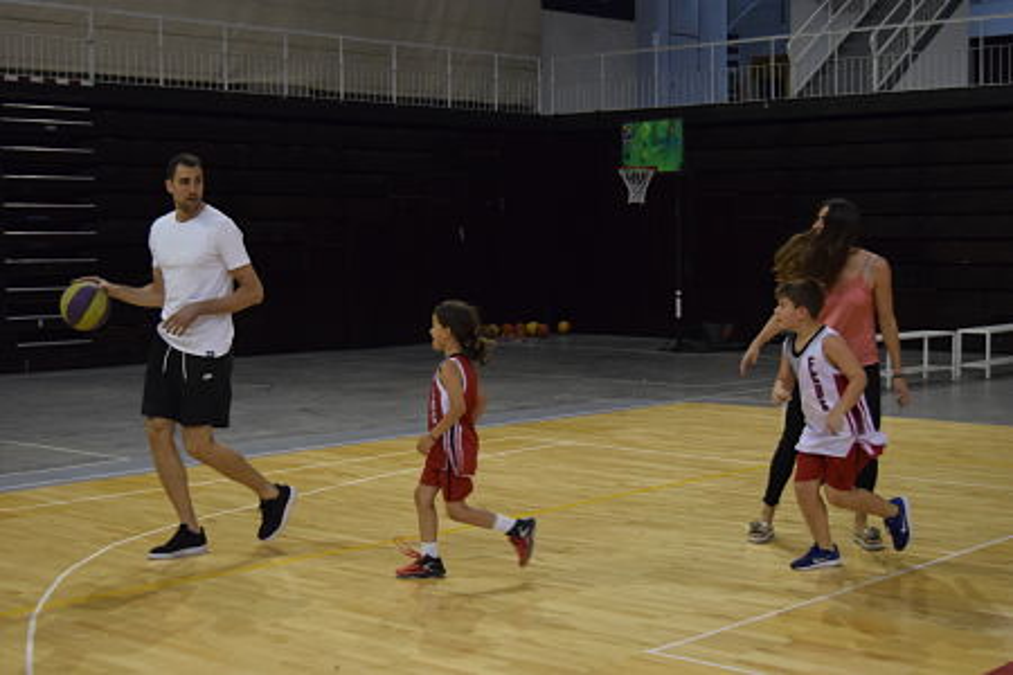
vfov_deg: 23.8
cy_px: 338
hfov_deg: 35.1
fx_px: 1604
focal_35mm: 57
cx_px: 506
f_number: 4.8
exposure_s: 1/200
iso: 3200
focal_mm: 38
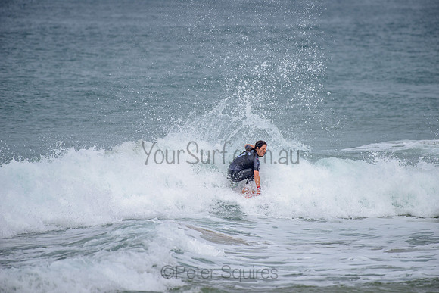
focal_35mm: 500
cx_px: 220
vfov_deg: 2.8
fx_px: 6098
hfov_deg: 4.1
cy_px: 146
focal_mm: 500
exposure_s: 1/2000
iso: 220
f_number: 5.6
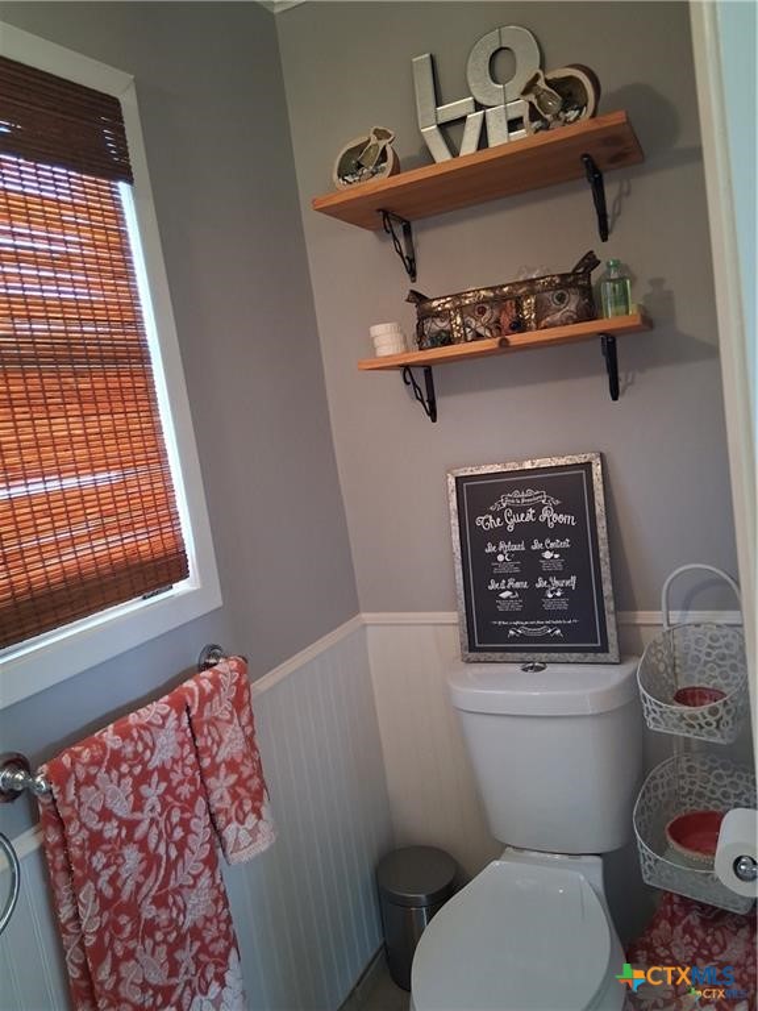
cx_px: 379
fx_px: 759
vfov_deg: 67.3
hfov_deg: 53.1
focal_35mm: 26
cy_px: 506
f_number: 1.8
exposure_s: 1/50
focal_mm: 3.98
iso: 400
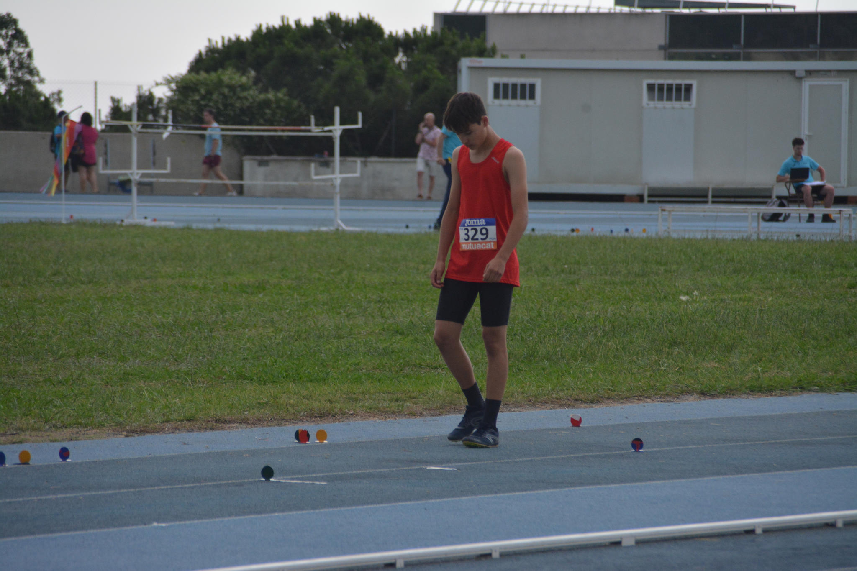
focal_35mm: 300
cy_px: 286
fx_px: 7141
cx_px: 428
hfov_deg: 6.9
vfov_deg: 4.6
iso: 900
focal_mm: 200
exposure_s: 1/500
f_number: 6.3
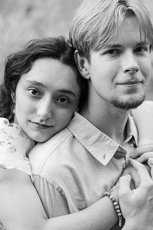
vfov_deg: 23.9
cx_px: 76
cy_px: 115
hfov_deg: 16.1
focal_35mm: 85
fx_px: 542
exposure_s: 1/250
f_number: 4.5
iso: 800
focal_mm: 85
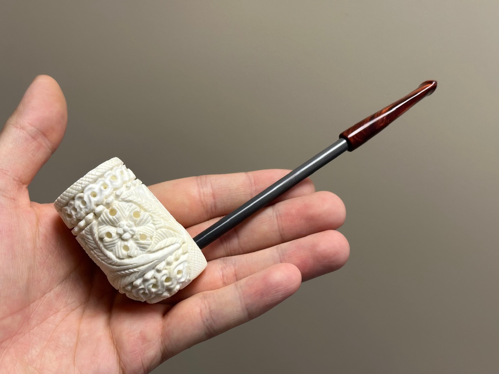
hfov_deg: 39.7
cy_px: 187
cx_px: 250
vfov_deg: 30.3
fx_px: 692
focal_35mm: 48
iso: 64
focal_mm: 6.86
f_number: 1.78
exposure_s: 1/100
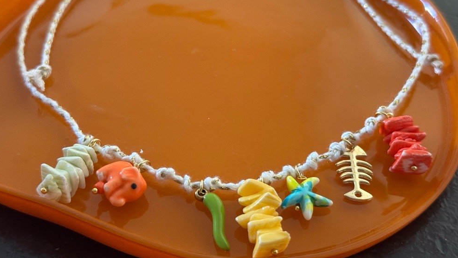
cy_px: 104
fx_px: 644
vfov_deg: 22.6
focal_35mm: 53
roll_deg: -0.8
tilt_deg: -42.9
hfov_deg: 39.2
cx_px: 226
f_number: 1.78
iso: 320
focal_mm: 6.76
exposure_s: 1/40
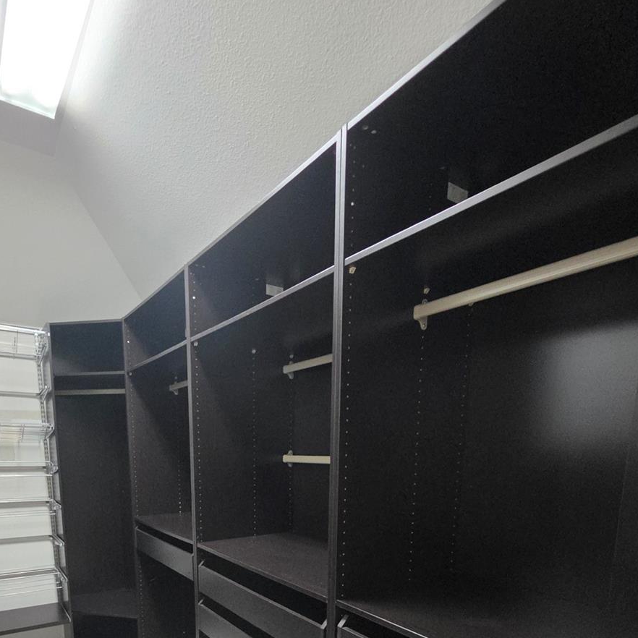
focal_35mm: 20
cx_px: 276
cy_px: 528
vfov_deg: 66.5
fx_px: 417
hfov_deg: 74.4
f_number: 1.9
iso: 1000
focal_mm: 2.2
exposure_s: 1/60
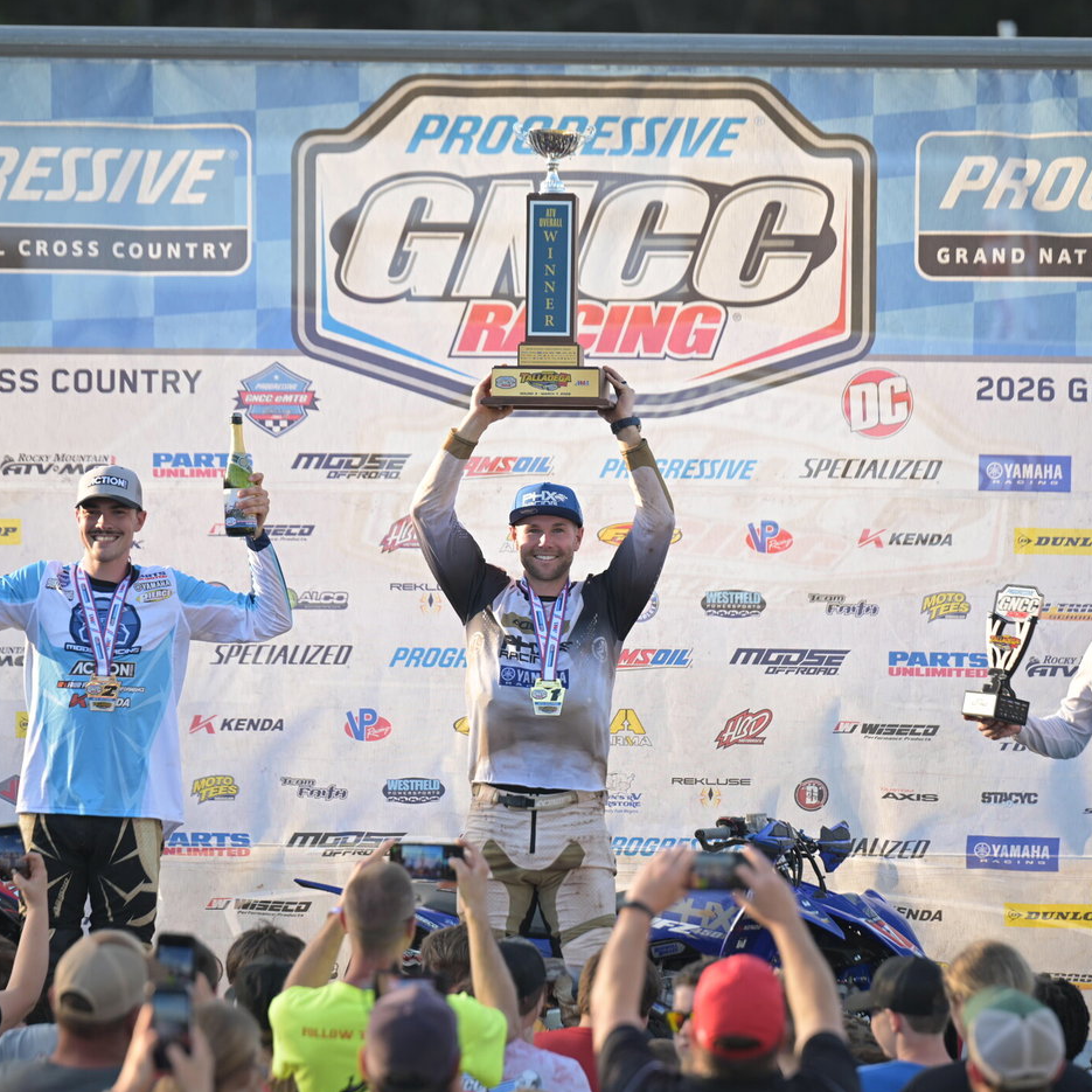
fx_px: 10386
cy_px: 618
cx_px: 552
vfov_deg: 6.0
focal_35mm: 291
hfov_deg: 6.0
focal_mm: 200
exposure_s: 1/250
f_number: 3.2
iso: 100
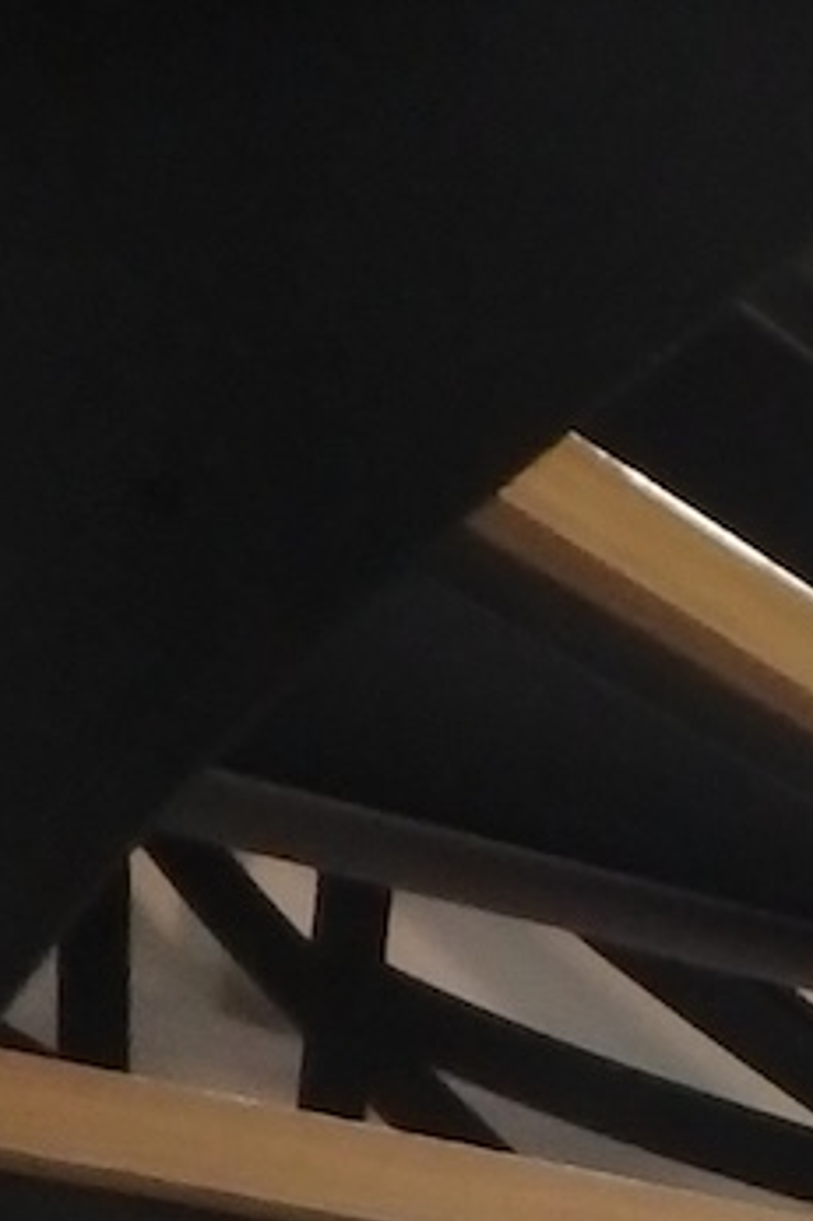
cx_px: 1872
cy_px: 2632
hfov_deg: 10.1
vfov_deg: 13.7
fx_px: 4103
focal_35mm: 121
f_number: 3.5
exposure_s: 1/30
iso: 320
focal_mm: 3.7
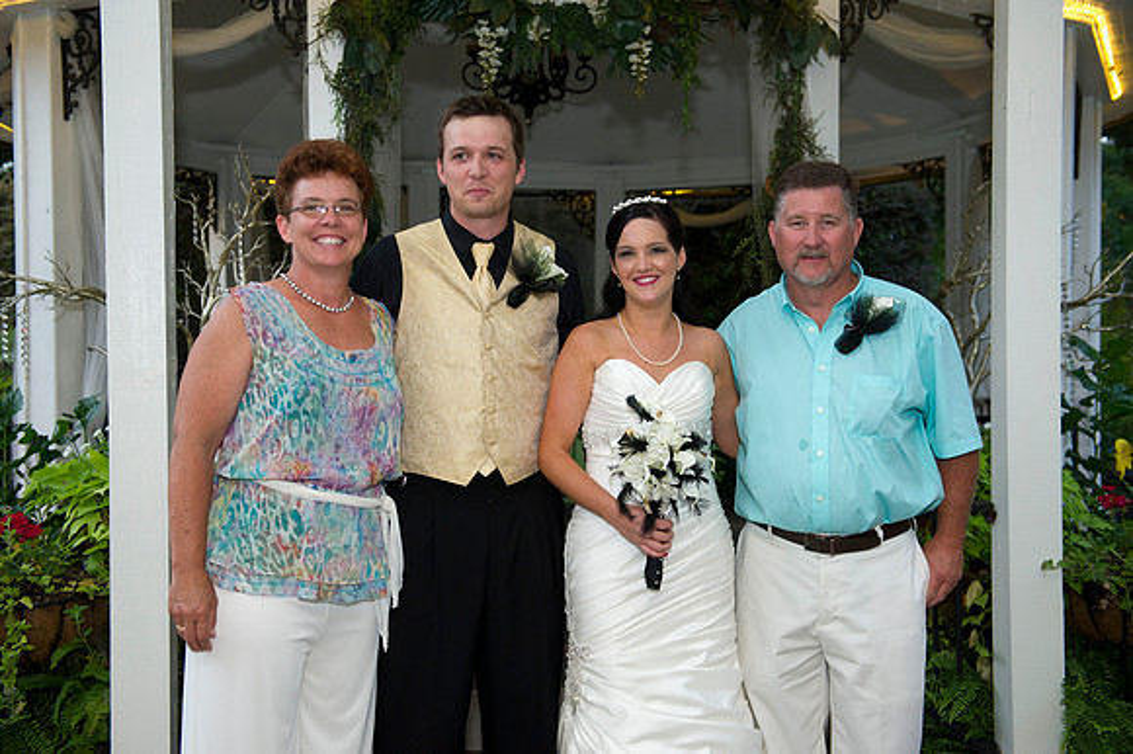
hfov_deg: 46.4
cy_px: 377
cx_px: 566
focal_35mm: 42
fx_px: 1321
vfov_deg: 31.9
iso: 800
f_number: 3.5
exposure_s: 1/100
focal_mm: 42
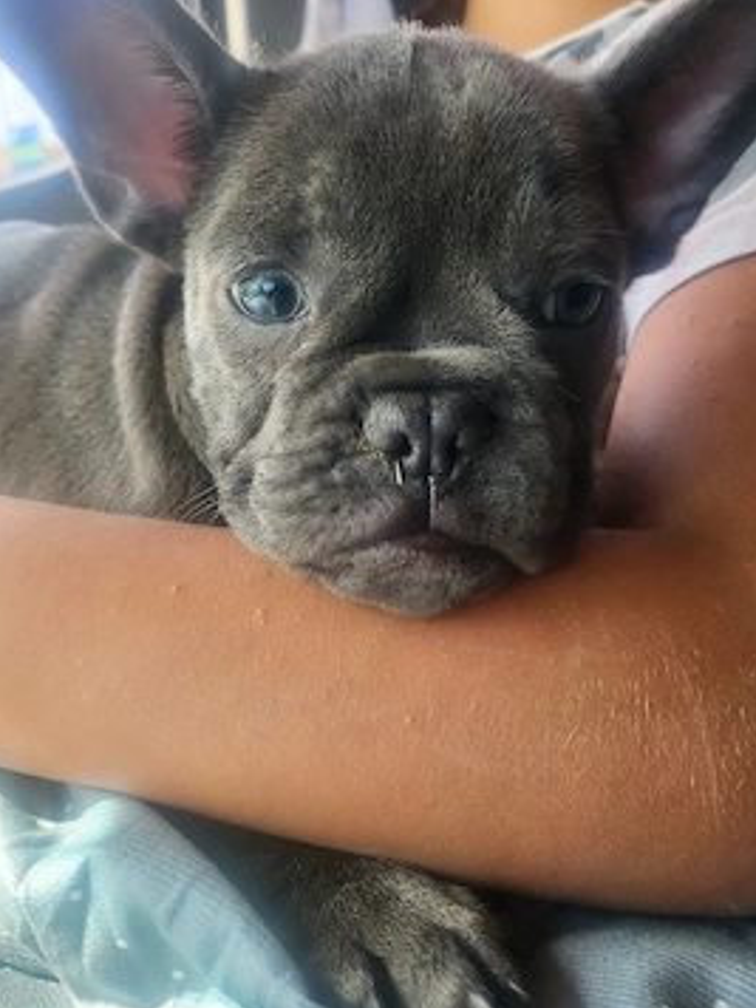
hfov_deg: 51.4
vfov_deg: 65.3
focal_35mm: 27
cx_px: 371
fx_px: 786
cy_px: 496
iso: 40
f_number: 1.8
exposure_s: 1/256
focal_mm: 5
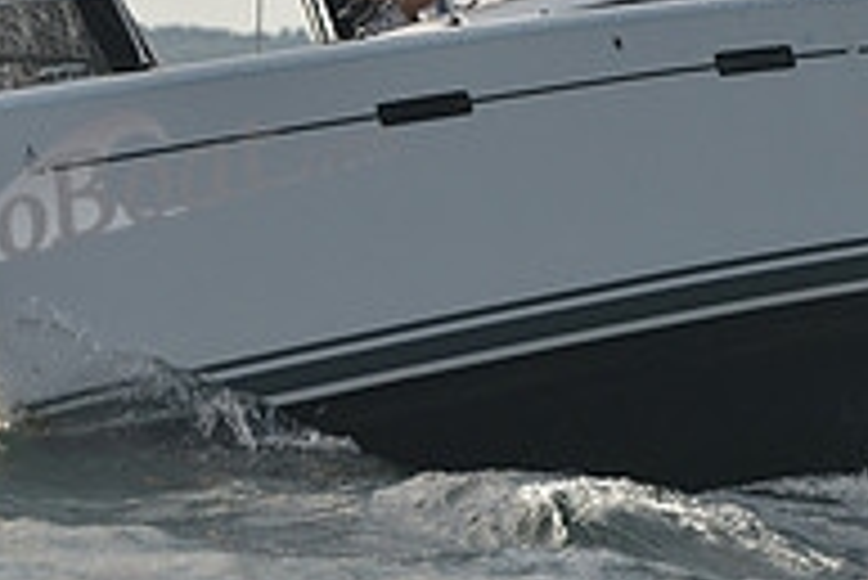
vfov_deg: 2.3
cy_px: -92
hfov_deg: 3.4
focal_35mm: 601
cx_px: 634
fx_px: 14501
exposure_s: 1/1000
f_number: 6.3
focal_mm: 200
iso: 320
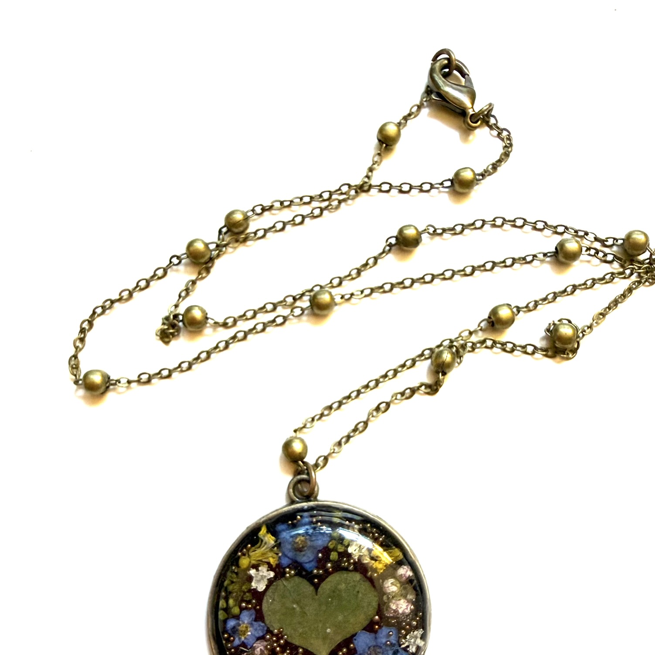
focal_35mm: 29
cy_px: 410
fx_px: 621
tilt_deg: -78.8
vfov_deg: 55.0
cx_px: 335
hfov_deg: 55.6
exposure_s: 1/60
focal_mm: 2.22
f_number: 2.2
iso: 160
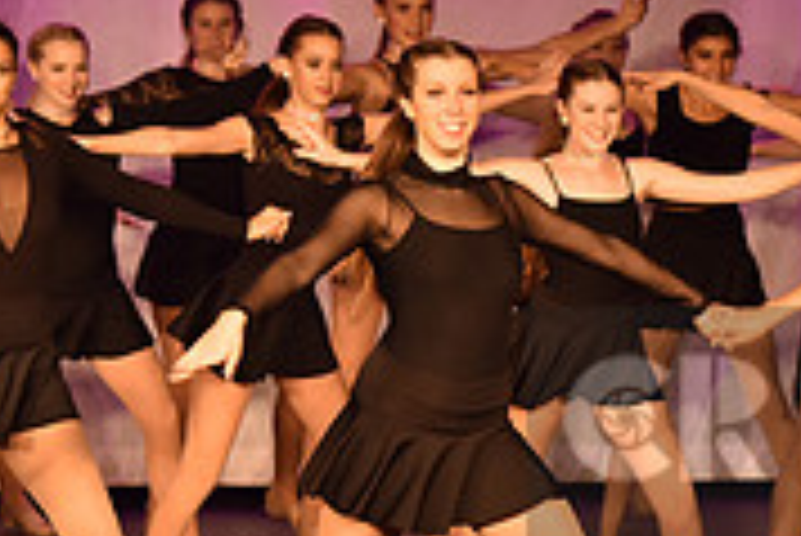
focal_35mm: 332
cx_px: 1017
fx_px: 7393
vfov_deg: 4.1
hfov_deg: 6.2
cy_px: 426
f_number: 4
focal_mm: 102
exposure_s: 1/320
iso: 2000
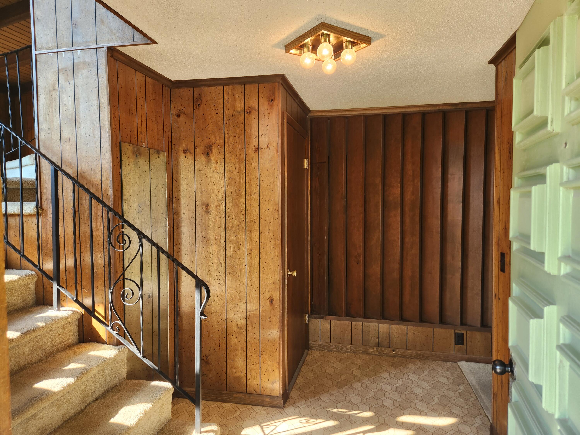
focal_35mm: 23
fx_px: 385
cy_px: 218
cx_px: 290
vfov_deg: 58.9
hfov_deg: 73.9
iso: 80
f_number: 1.8
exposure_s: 1/120
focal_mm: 5.4
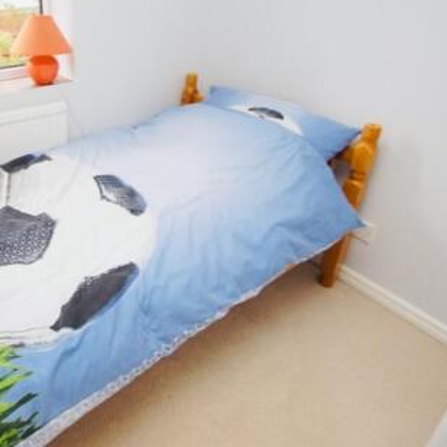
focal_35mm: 27
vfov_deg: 58.2
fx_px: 394
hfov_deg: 55.7
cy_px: 163
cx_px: 103
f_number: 4
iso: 800
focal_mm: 10
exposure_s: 1/160
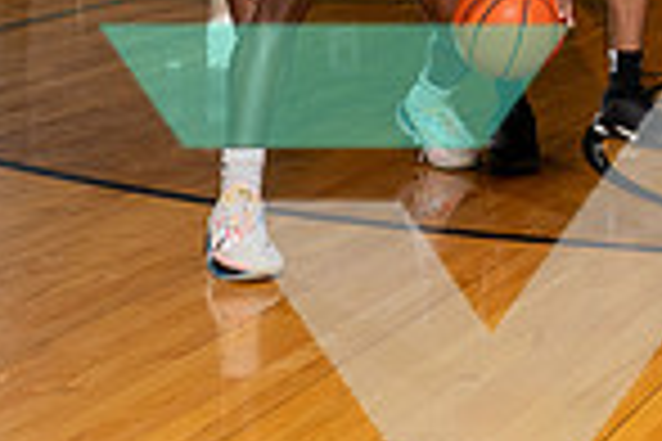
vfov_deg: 11.3
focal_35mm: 114
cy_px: -318
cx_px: 1259
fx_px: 2096
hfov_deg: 15.1
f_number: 9
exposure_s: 1/250
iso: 800
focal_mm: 24
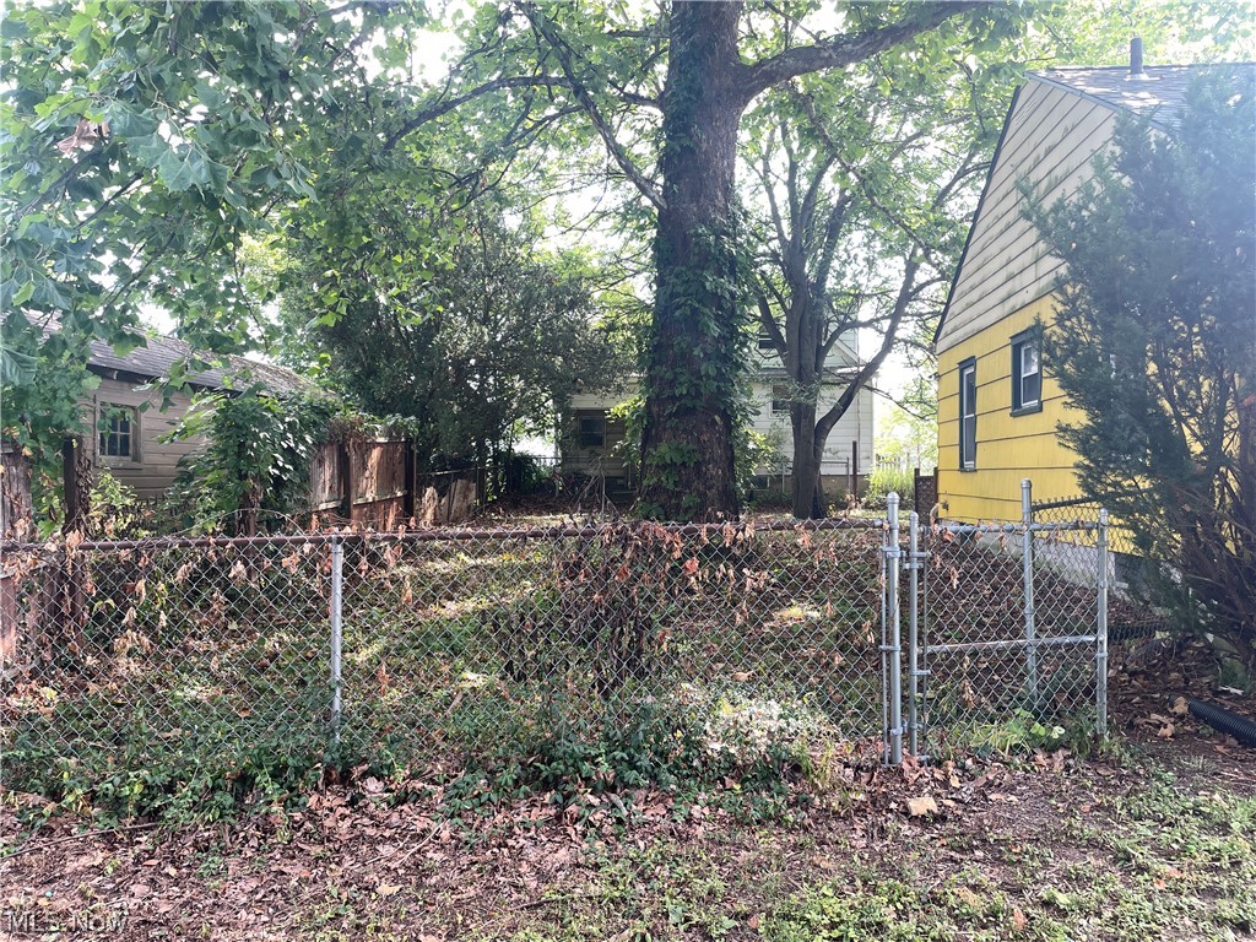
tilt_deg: +1.3
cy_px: 471
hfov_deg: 67.3
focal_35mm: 26
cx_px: 628
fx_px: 943
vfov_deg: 53.1
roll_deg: +0.2
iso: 32
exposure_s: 1/121
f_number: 1.6
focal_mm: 4.2
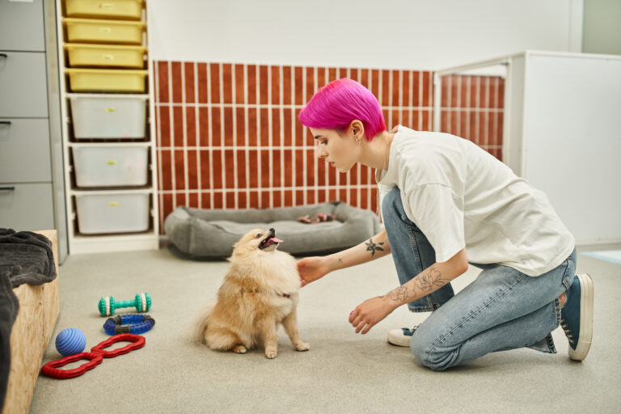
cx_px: 310
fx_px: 604
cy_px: 207
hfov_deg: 54.4
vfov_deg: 37.9
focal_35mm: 35
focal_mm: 35
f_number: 2
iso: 640
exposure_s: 1/320
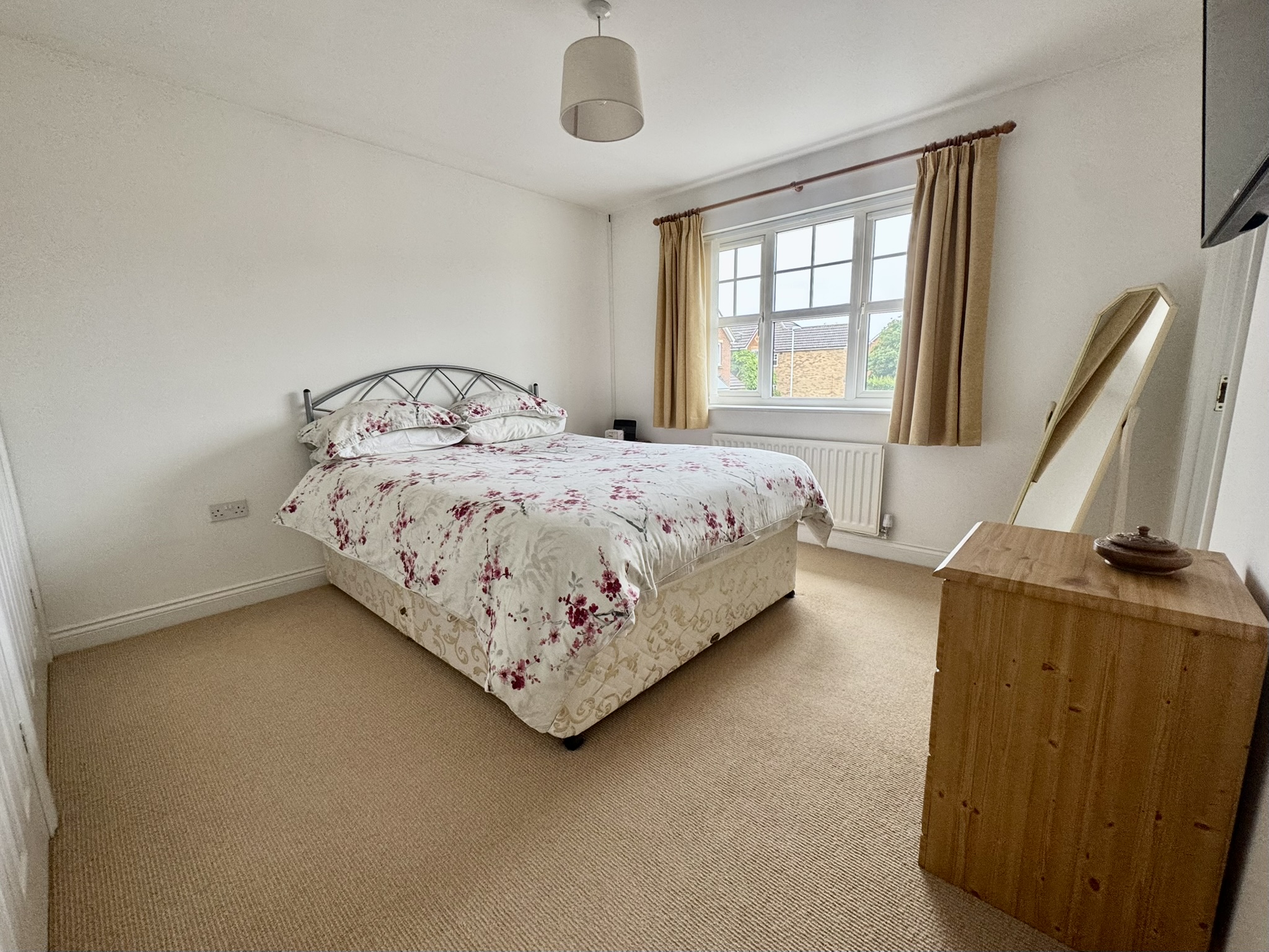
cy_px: 476
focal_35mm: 14
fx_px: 513
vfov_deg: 85.7
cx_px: 634
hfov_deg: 102.1
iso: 160
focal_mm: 2.22
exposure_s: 1/99
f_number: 2.2
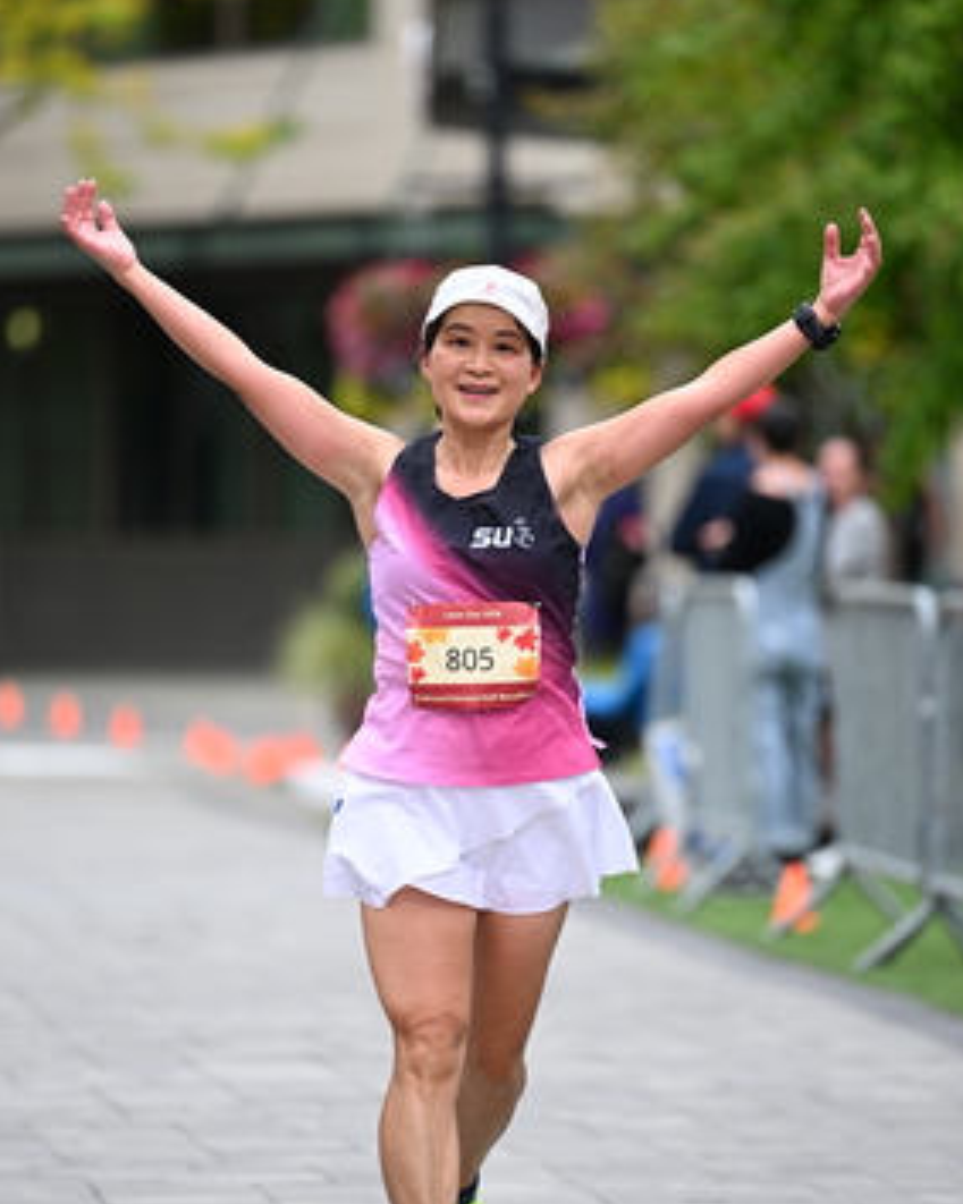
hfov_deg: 5.3
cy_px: 622
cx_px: 458
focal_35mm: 292
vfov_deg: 6.6
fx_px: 10407
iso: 640
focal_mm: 200
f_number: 2.8
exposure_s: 1/2000
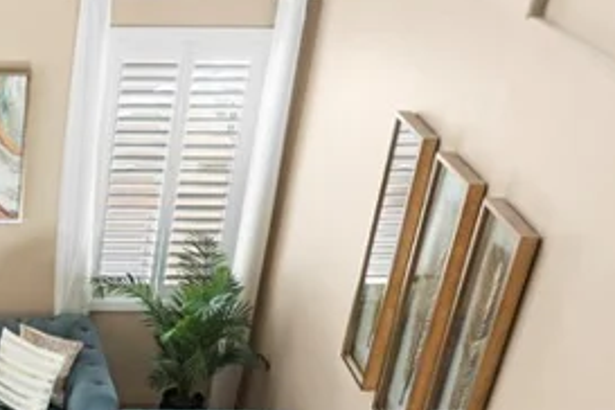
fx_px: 1281
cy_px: 528
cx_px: -108
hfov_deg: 24.6
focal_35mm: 75
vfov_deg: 17.1
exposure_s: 1/100
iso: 400
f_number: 2.8
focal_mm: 20
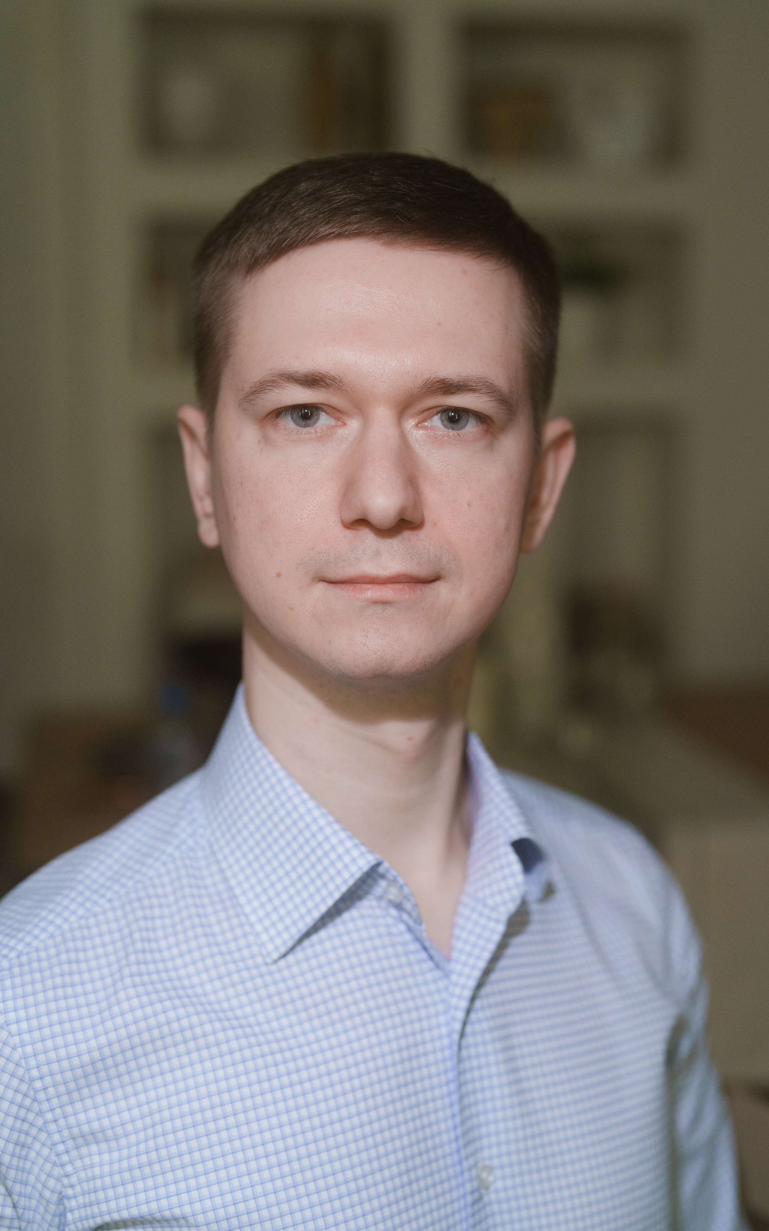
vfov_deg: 39.6
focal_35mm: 51
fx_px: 1710
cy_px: 616
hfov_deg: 25.3
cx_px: 407
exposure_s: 1/125
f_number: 2.2
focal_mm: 50
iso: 1000
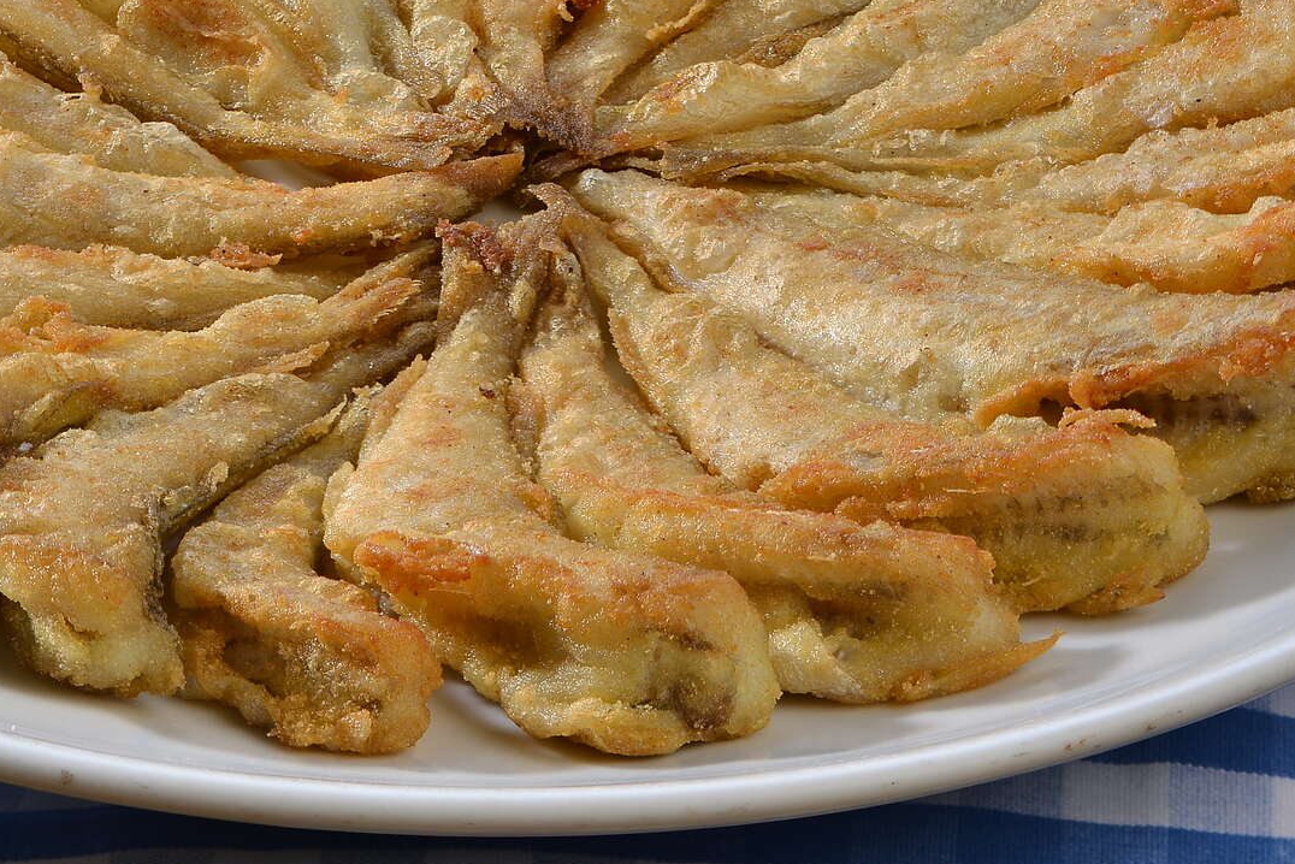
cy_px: 142
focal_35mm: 237
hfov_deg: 8.7
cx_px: 394
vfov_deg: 5.8
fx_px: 8527
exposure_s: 1/80
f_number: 8
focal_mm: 85
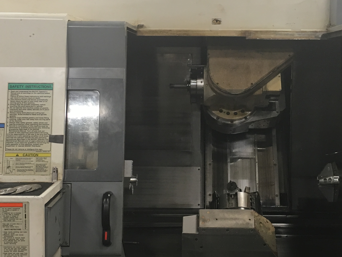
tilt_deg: -5.3
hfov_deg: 33.7
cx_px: 198
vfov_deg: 25.6
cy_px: 104
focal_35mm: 57
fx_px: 563
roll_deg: -0.1
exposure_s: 1/30
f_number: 2.2
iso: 80
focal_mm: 4.15
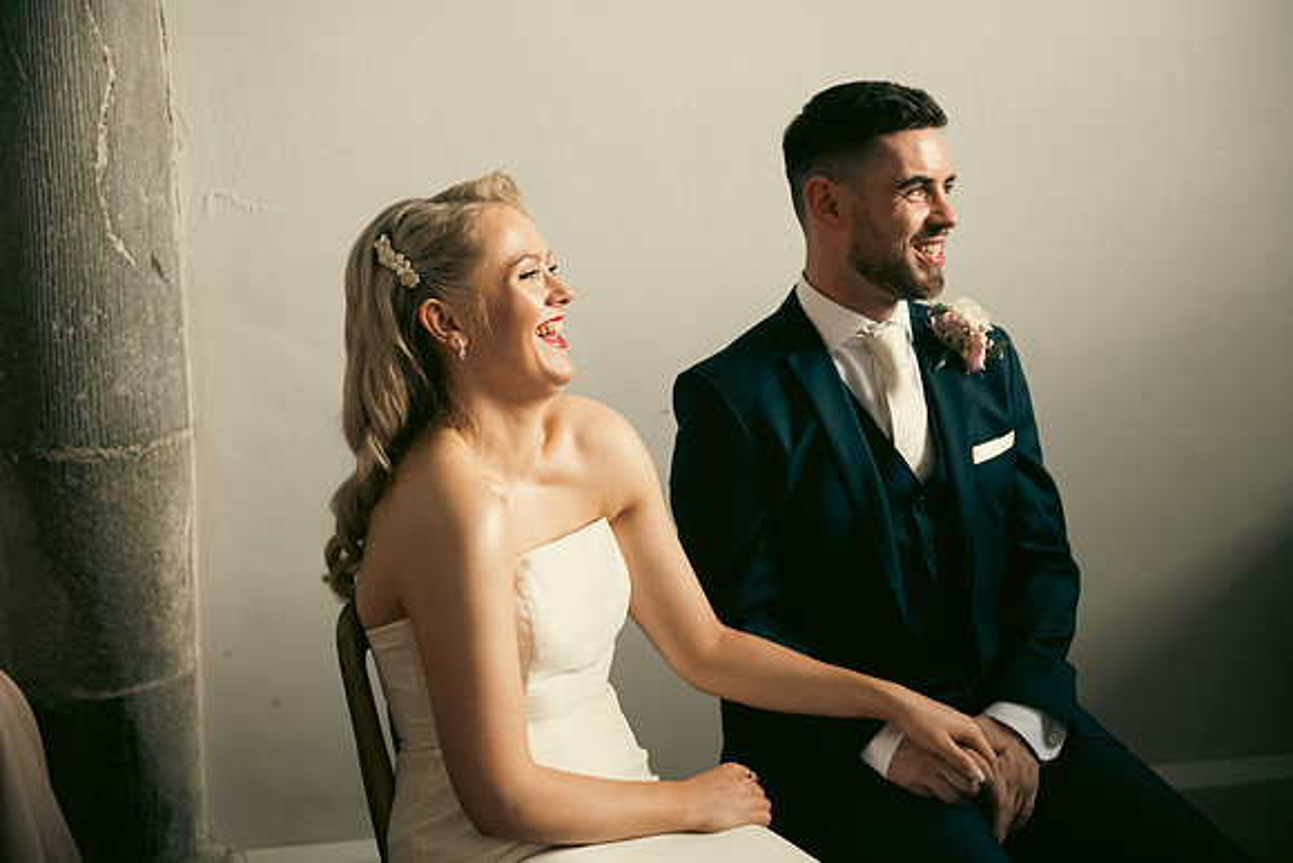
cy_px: 432
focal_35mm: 62
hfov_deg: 32.4
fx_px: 2227
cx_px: 646
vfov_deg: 21.9
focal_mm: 62
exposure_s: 1/160
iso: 800
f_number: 3.5
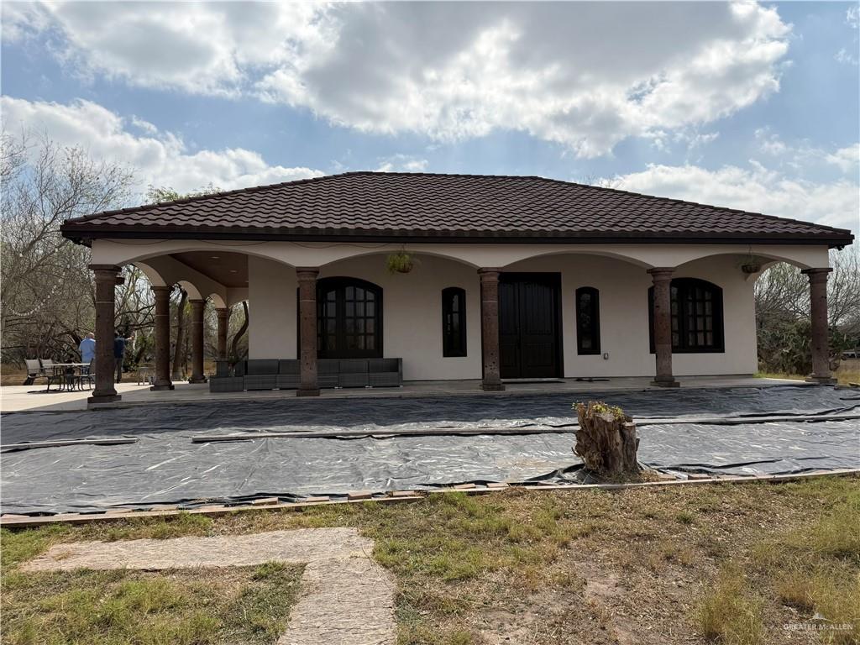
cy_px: 322
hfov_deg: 71.6
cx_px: 430
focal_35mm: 24
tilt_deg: +3.5
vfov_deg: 56.8
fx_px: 596
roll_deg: +0.5
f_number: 1.78
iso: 80
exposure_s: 1/8130
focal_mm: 6.76
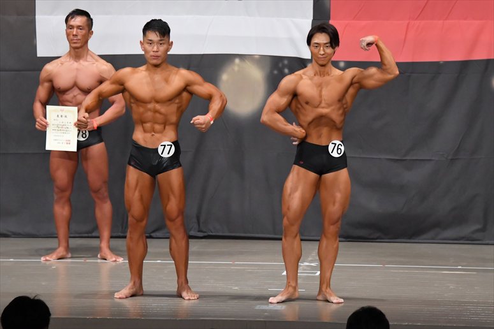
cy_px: 164
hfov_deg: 10.2
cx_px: 247
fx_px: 2771
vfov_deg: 6.8
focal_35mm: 202
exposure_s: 1/400
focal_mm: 135
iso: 6400
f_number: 5.6
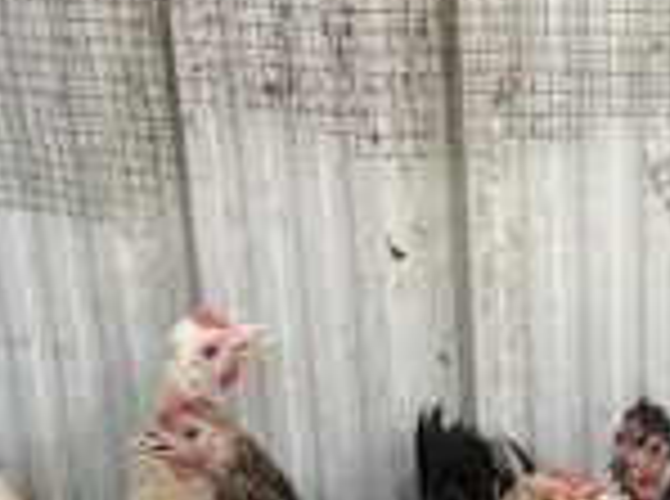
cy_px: 649
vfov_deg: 12.7
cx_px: 463
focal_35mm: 112
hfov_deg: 17.6
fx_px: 2163
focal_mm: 5.7
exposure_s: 1/121
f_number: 1.5
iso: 64
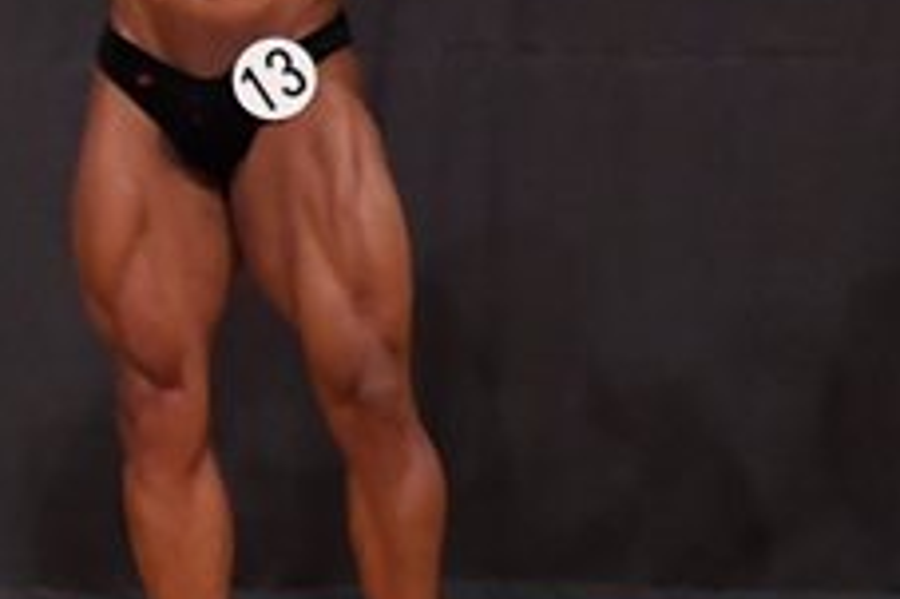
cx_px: -605
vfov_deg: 1.9
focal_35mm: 741
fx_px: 18511
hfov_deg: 2.8
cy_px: 139
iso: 6400
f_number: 5.6
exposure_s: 1/400
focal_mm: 145
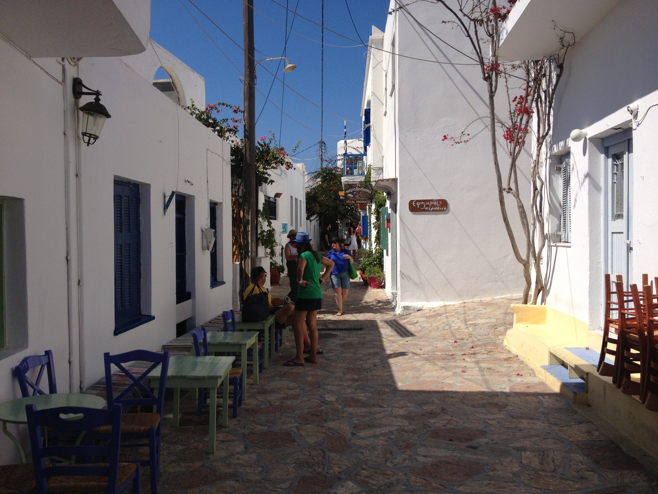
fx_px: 665
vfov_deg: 40.7
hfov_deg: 52.6
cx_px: 329
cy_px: 247
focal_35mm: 35
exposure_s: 1/3067
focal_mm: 4.28
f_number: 2.4
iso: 50
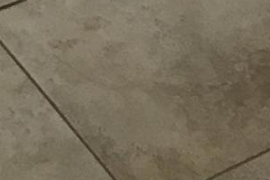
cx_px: 25
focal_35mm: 195
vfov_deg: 5.7
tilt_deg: -12.3
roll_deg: -0.2
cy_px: -621
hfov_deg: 10.5
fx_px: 1462
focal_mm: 3.99
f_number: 1.8
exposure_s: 1/24
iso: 32
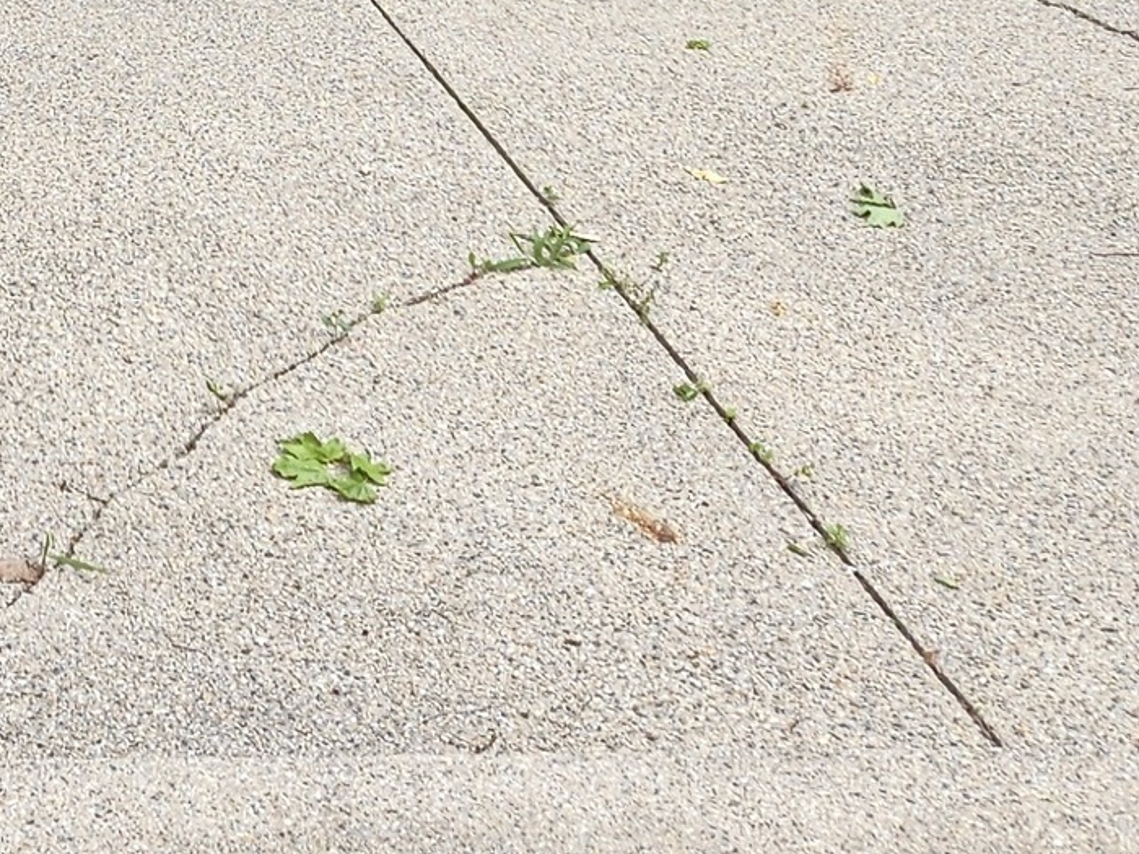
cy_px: -952
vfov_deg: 12.5
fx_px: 3323
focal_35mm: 101
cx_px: -501
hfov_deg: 17.7
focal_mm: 5.4
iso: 64
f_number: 1.8
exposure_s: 1/180
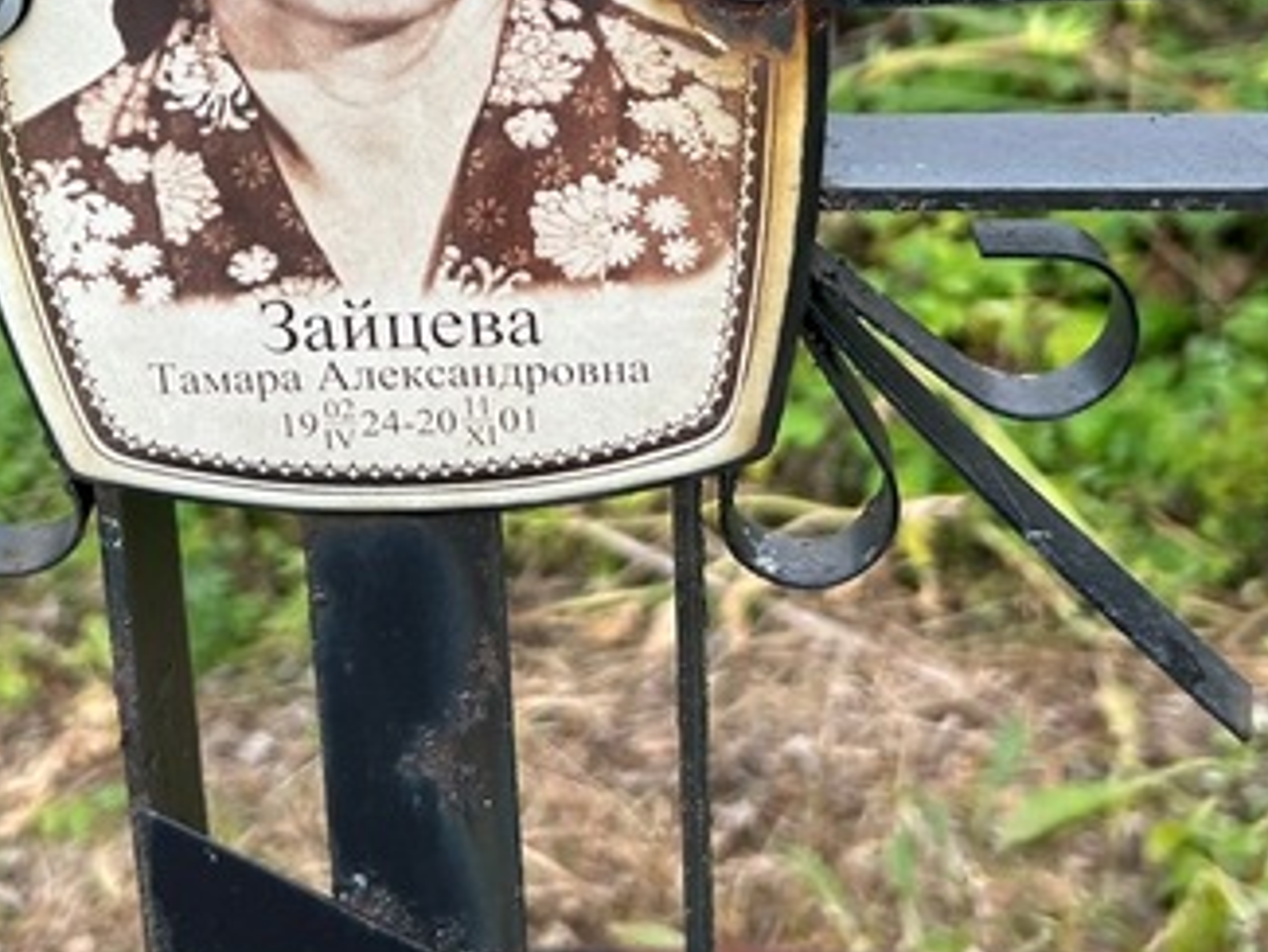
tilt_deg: -16.4
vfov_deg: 21.8
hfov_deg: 30.2
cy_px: -70
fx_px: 2345
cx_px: 511
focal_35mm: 64
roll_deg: +6.4
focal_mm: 5.7
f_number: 1.5
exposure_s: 1/303
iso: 50
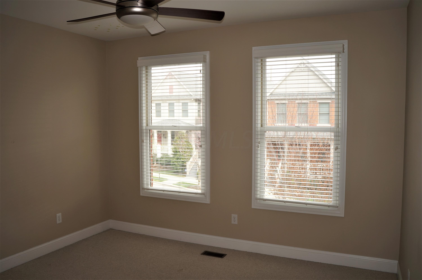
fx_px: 351
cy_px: 140
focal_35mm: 30
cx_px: 211
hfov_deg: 62.0
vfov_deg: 43.5
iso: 100
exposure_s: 1/80
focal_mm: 20
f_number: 4.5
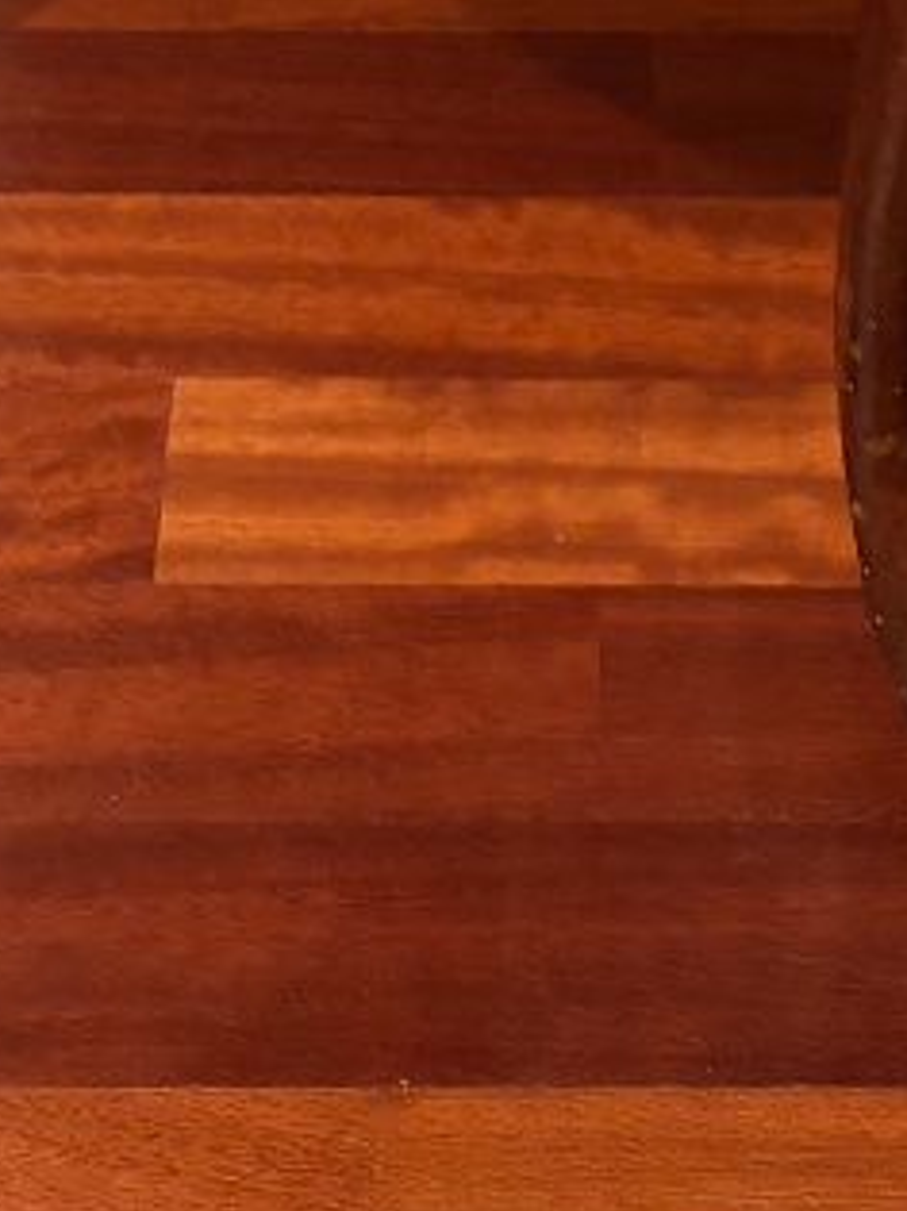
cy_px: -988
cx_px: 561
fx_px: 3461
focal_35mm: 99
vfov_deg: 16.5
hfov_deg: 14.9
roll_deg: -0.9
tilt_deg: -30.2
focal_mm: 5.96
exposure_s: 1/25
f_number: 1.6
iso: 500
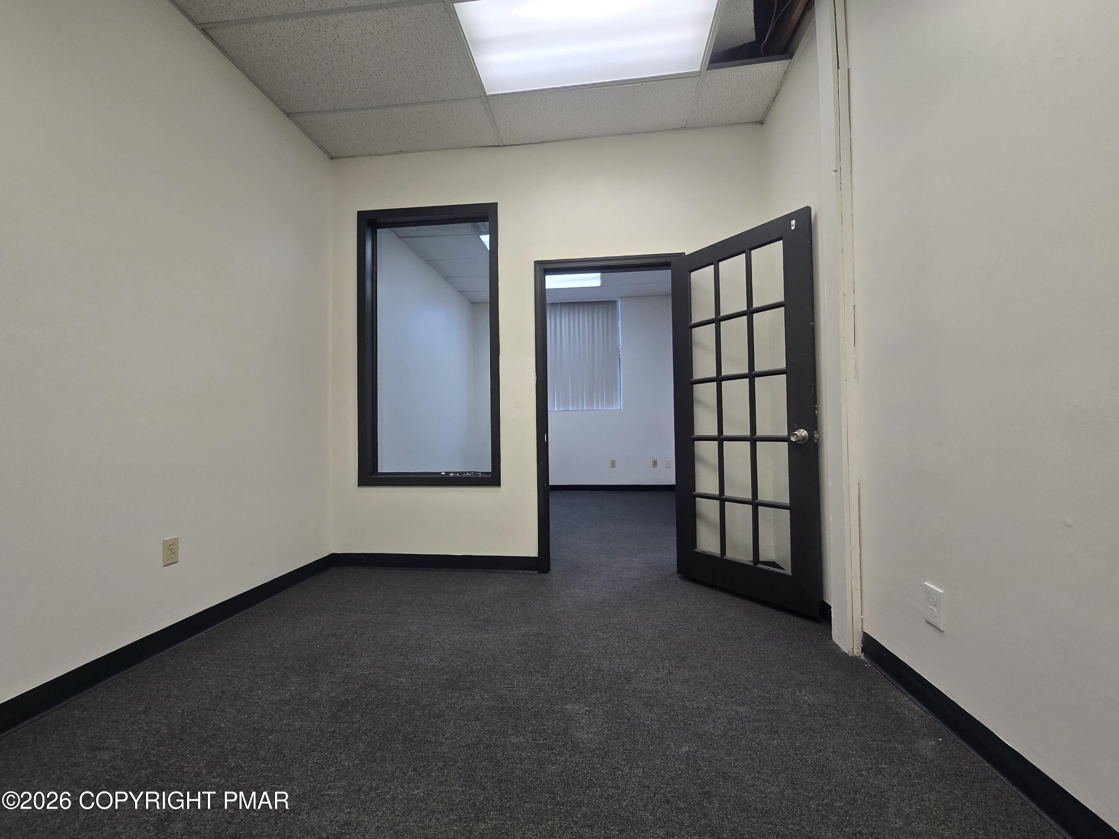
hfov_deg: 106.2
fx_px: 420
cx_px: 560
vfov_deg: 89.9
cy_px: 420
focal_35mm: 13
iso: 80
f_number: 2.2
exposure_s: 1/60
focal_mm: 2.2
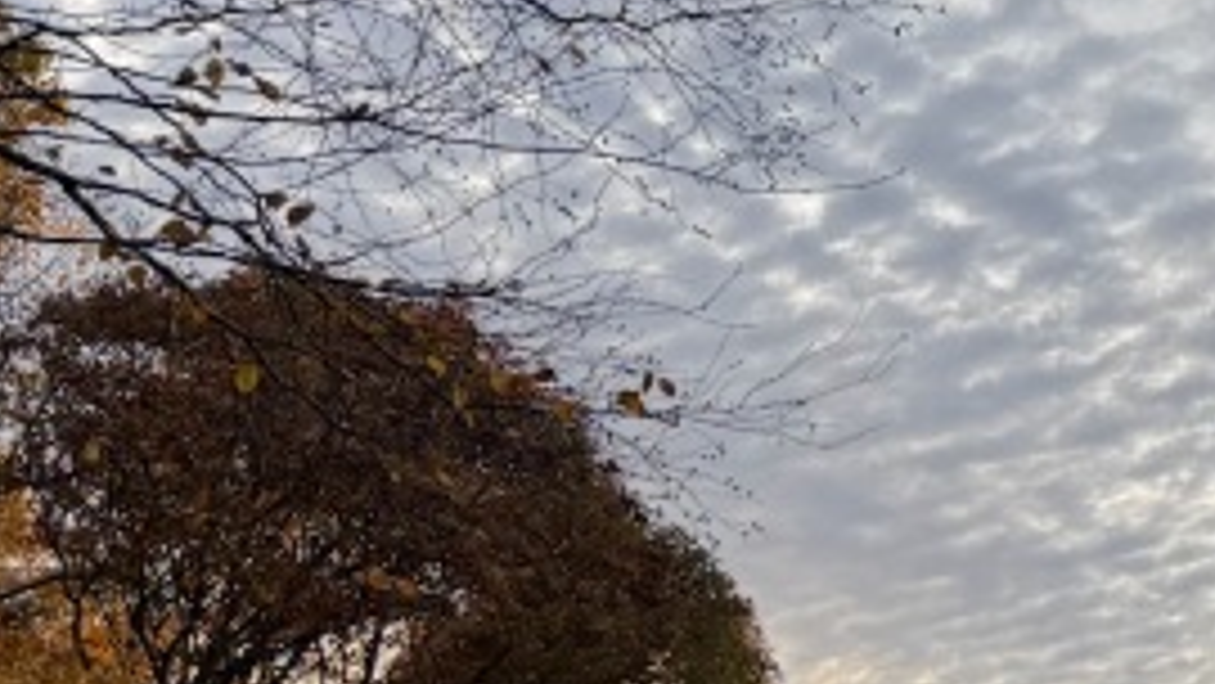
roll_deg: +1.8
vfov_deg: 11.9
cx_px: 2156
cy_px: 864
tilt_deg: +6.6
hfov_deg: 17.6
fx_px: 3190
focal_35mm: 99
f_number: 1.78
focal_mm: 6.76
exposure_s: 1/440
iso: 100
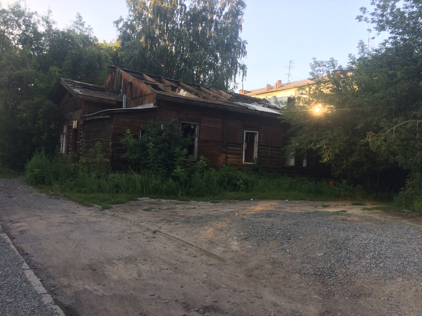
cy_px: 158
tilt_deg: +1.3
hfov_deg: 61.7
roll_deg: -0.9
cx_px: 211
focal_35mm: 29
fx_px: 354
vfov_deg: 48.2
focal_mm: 4.15
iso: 32
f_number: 2.2
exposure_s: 1/152
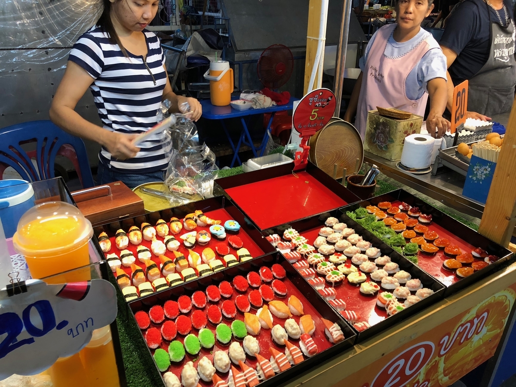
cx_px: 258
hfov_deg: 63.4
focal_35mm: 28
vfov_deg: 49.7
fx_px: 417
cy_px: 194
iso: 160
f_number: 1.8
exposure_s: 1/100
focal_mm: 4
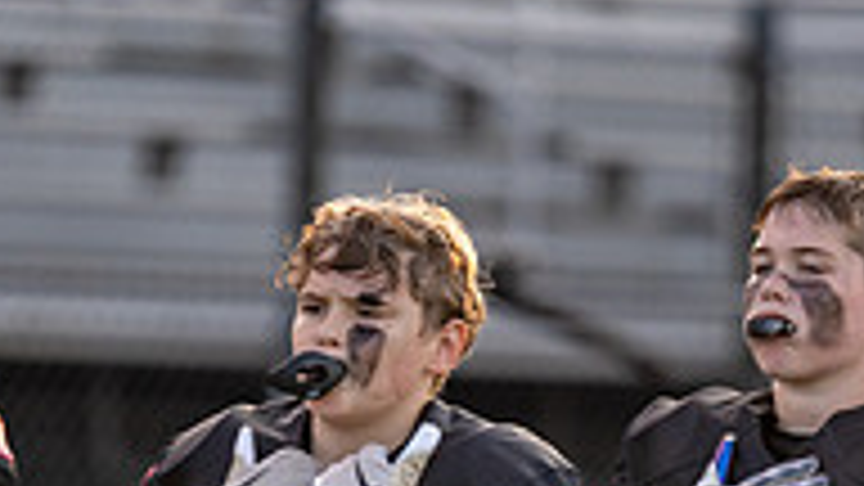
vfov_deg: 1.8
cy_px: 724
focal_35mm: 658
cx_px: 378
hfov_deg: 3.3
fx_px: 15075
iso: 200
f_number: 2.8
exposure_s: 1/640
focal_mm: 194
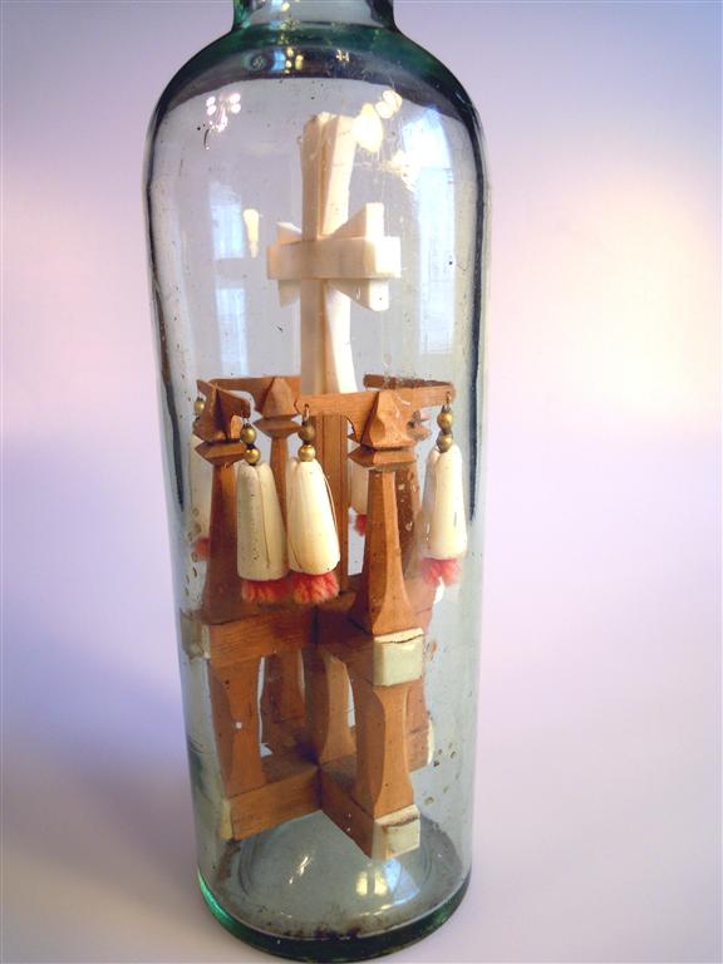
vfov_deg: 63.4
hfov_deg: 49.7
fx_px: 780
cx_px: 362
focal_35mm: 28
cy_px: 482
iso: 100
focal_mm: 5
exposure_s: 1/160
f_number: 2.7
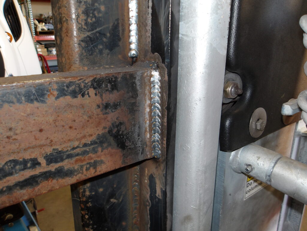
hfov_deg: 65.3
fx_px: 239
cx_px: 154
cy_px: 116
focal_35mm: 27
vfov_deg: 51.4
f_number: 3
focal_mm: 4.9
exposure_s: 1/15
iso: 160
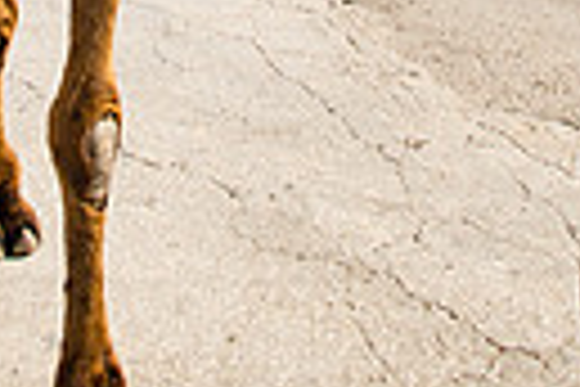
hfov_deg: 24.2
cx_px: 279
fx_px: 1353
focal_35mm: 84
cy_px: -558
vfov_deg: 12.5
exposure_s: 1/2500
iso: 200
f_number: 2.8
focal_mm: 24
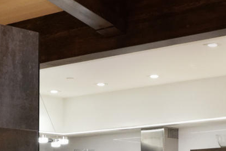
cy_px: 228
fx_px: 873
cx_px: 93
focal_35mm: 139
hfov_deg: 14.7
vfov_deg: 9.6
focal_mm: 19
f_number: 7.1
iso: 1250
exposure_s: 1/10
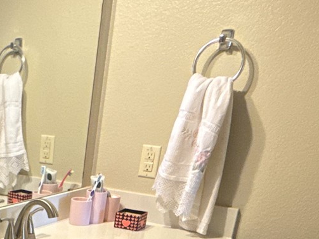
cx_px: -44
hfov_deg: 29.9
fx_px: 525
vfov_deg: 22.9
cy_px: 309
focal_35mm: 57
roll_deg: -1.4
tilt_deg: -23.1
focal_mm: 2.22
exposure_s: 1/60
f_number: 2.2
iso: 500
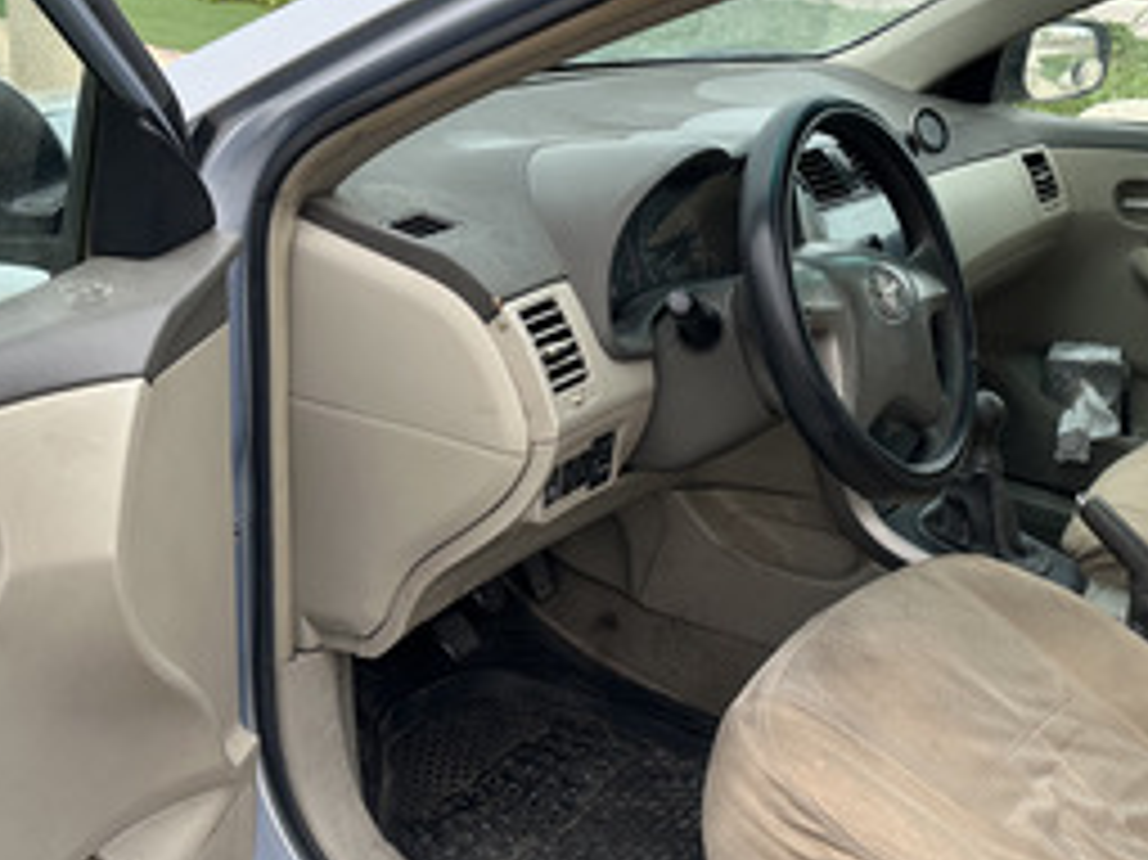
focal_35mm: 43
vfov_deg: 33.5
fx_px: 1425
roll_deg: -5.9
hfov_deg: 43.7
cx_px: 669
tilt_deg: -16.8
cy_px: 344
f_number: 1.78
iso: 80
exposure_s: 1/816
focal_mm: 6.86
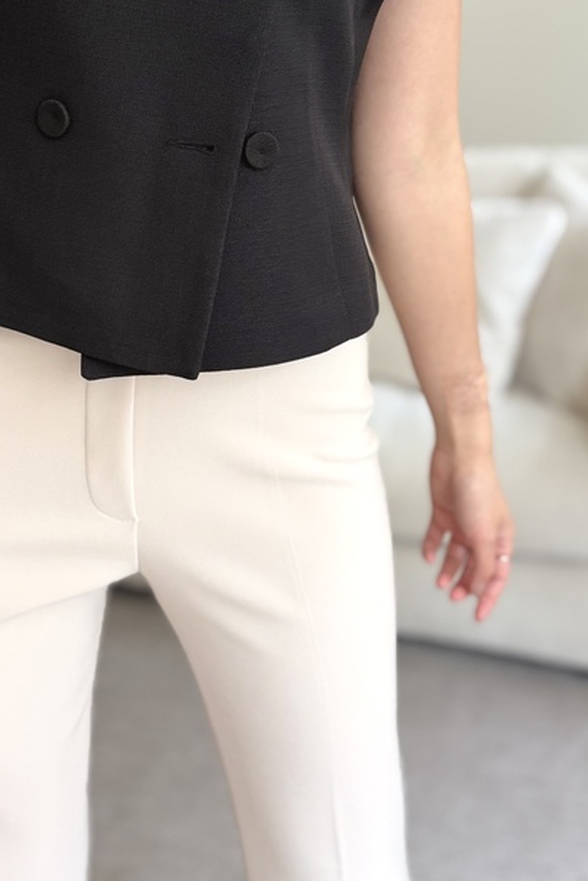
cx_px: 154
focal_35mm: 45
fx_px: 1102
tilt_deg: -18.9
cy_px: 232
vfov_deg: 42.4
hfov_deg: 29.5
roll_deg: -1.4
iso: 100
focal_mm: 5.96
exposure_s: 1/122
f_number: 1.6
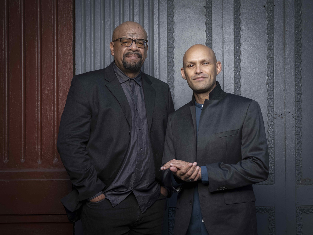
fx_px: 416
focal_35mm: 46
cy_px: 118
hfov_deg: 41.2
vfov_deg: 31.5
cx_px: 156
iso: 800
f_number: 8
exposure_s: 1/30
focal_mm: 58.6
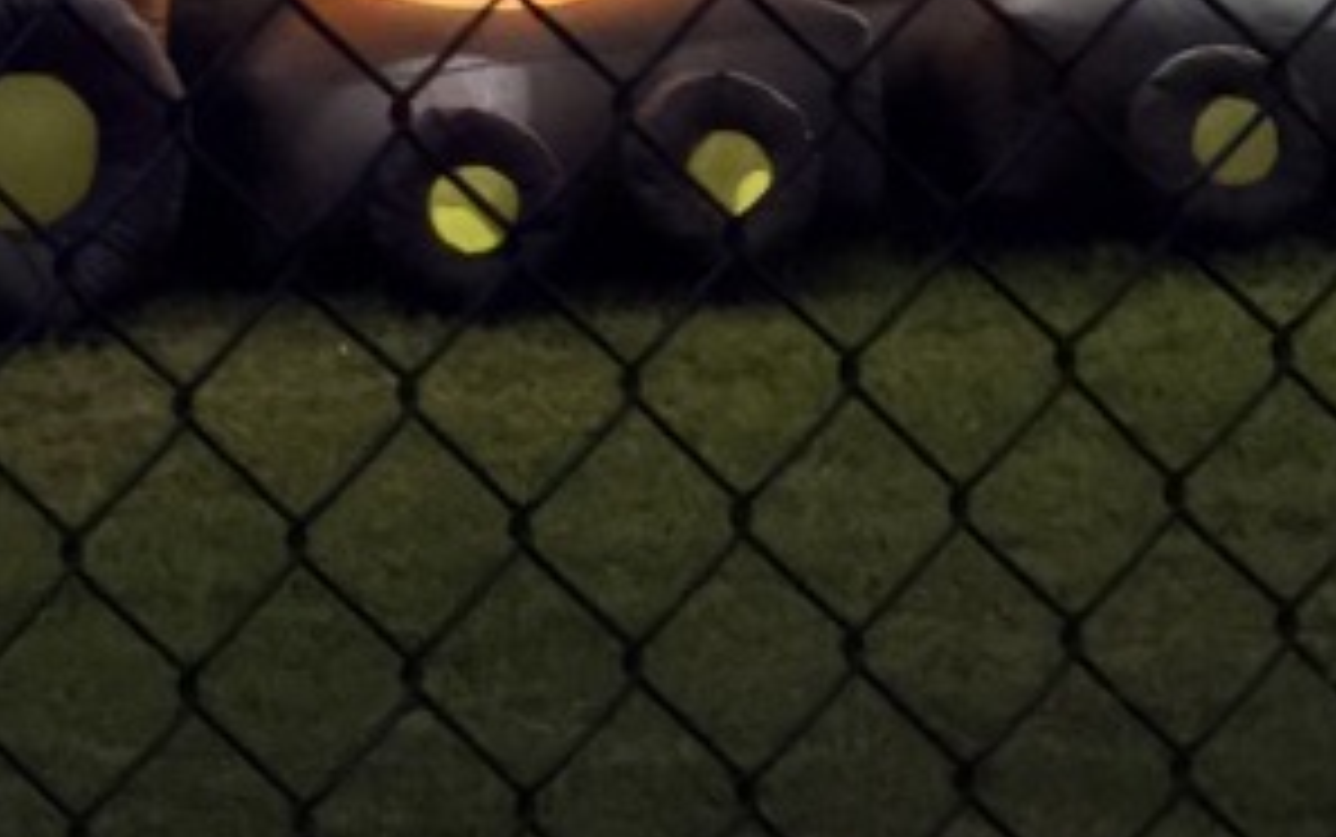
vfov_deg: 3.4
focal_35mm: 385
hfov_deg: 5.4
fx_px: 14026
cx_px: 45
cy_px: -292
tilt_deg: -1.3
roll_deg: -2.5
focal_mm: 16.89
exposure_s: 1/20
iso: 2500
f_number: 2.8
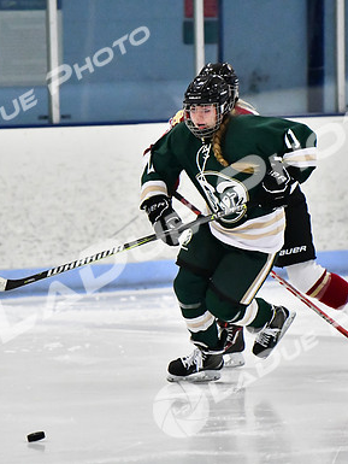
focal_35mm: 435
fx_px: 5828
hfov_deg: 3.4
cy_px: 232
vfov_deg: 4.6
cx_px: 151
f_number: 2.8
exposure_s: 1/1250
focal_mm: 200
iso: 8000
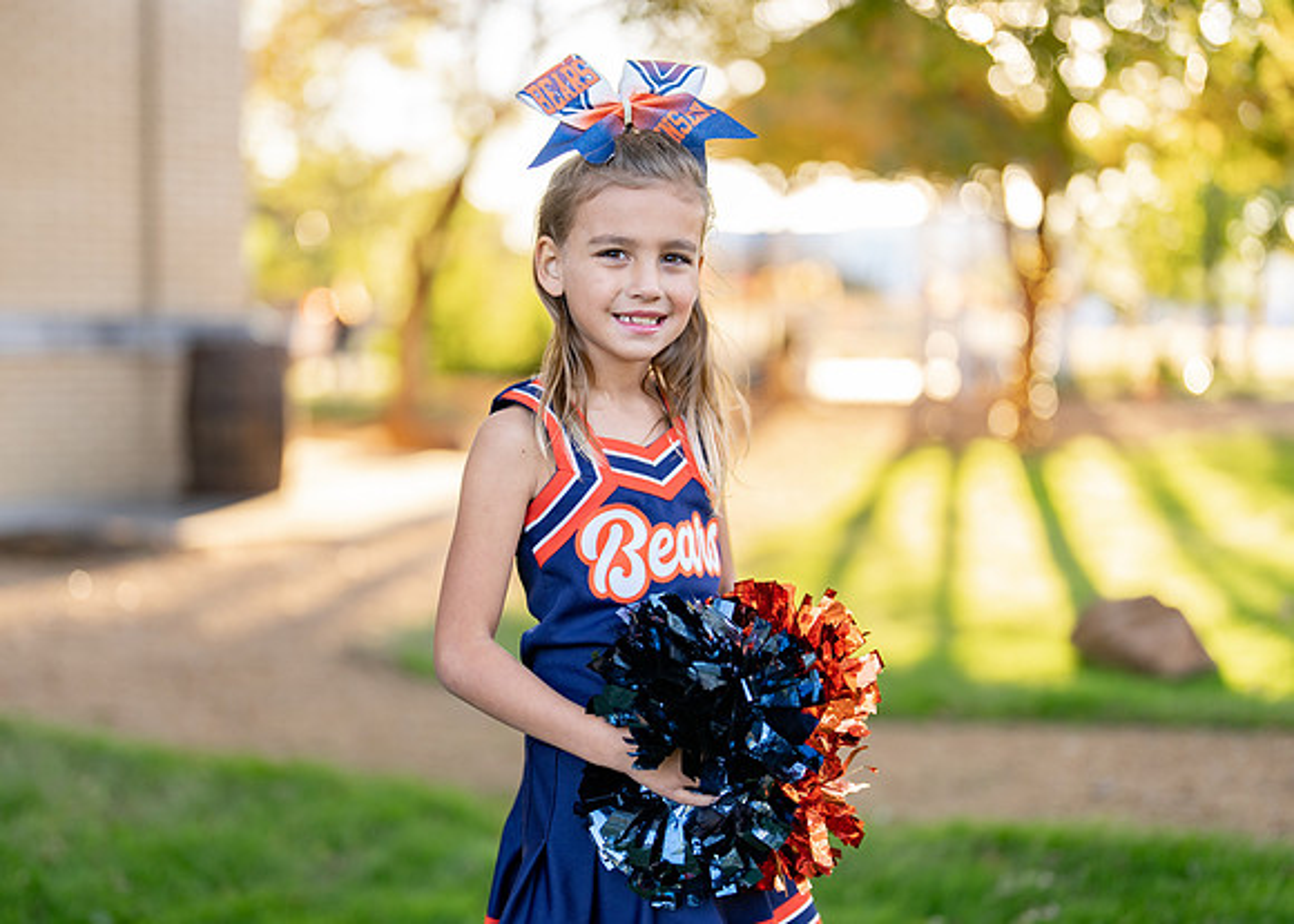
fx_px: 2047
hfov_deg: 35.1
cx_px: 594
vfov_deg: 25.4
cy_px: 470
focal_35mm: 56
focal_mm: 50
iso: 100
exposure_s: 1/400
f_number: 1.2
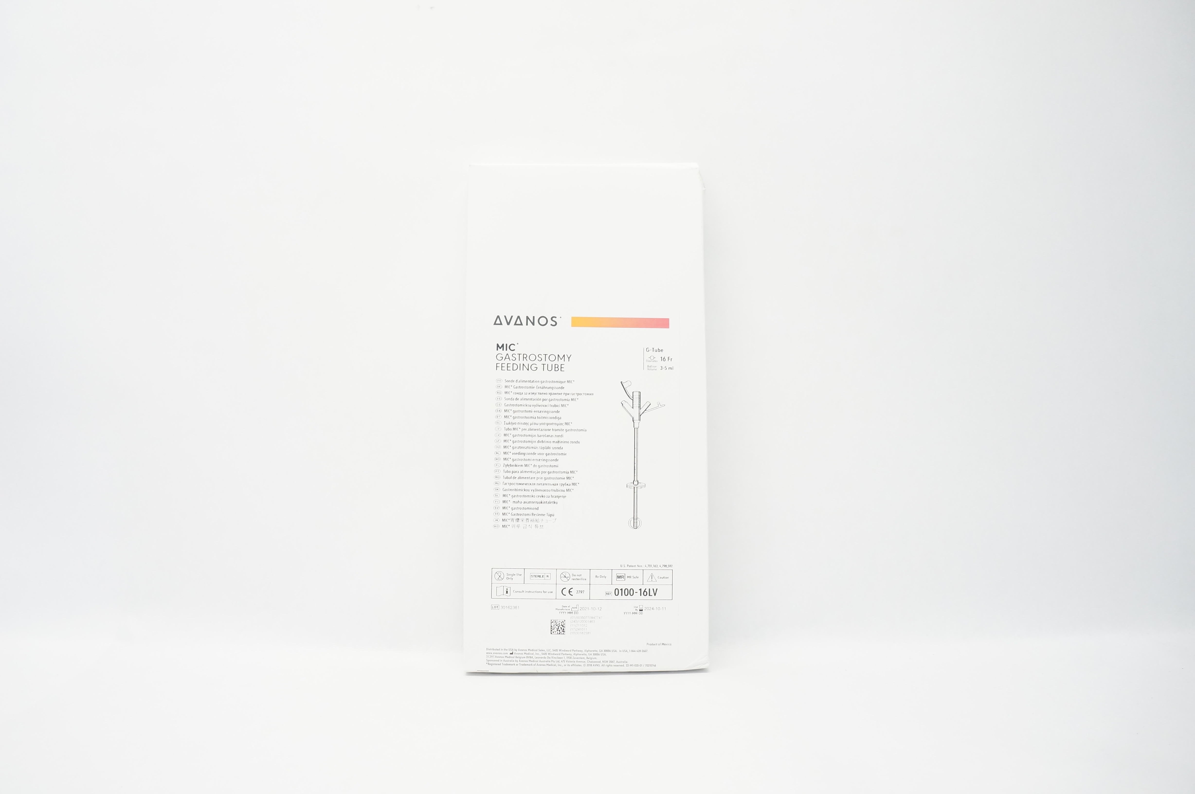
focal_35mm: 27
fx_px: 895
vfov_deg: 47.8
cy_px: 397
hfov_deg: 67.4
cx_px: 598
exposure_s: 1/80
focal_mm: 18
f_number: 5.6
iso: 800
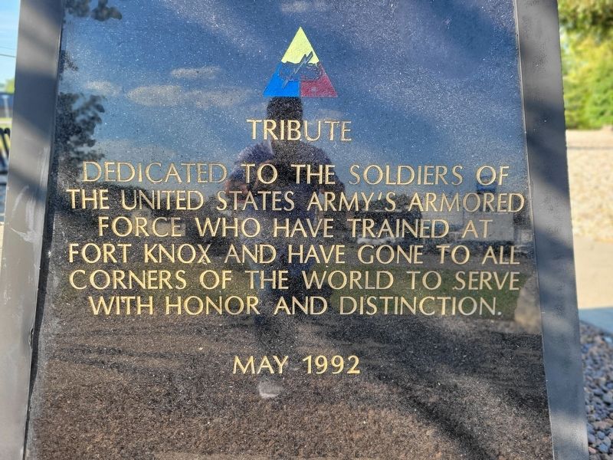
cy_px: 230
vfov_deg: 53.1
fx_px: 460
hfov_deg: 67.3
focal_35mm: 26
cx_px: 306
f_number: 1.8
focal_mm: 5.4
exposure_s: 1/329
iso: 40
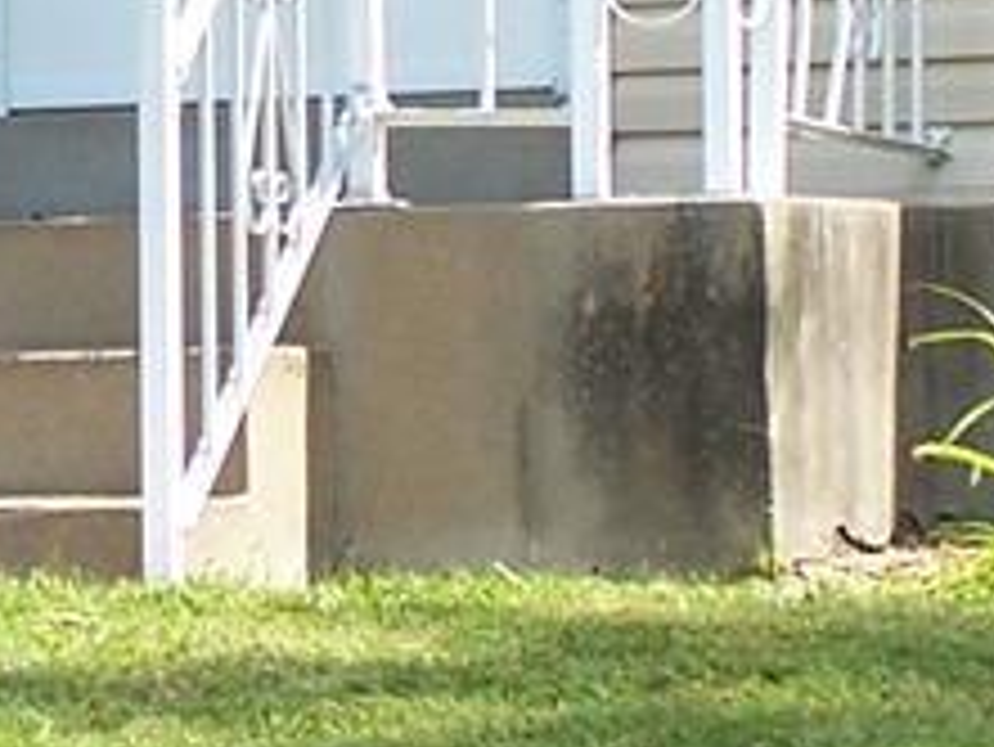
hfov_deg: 6.4
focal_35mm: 311
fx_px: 8935
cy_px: -198
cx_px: 90
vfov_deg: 4.8
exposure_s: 1/320
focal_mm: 9.1
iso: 64
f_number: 3.2
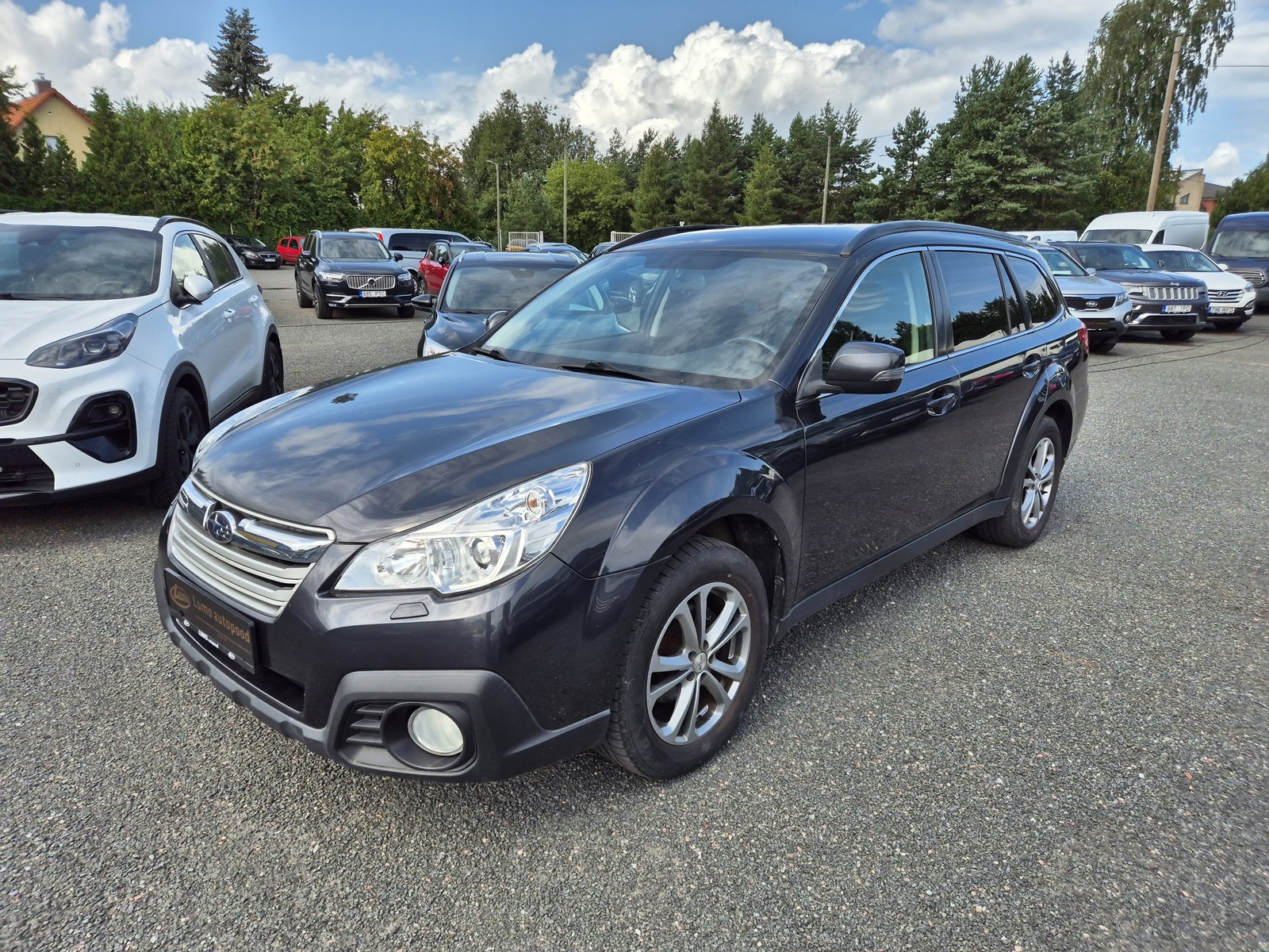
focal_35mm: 23
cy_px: 476
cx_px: 634
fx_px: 843
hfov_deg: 73.9
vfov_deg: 58.9
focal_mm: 5.4
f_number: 1.8
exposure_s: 1/1308
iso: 25
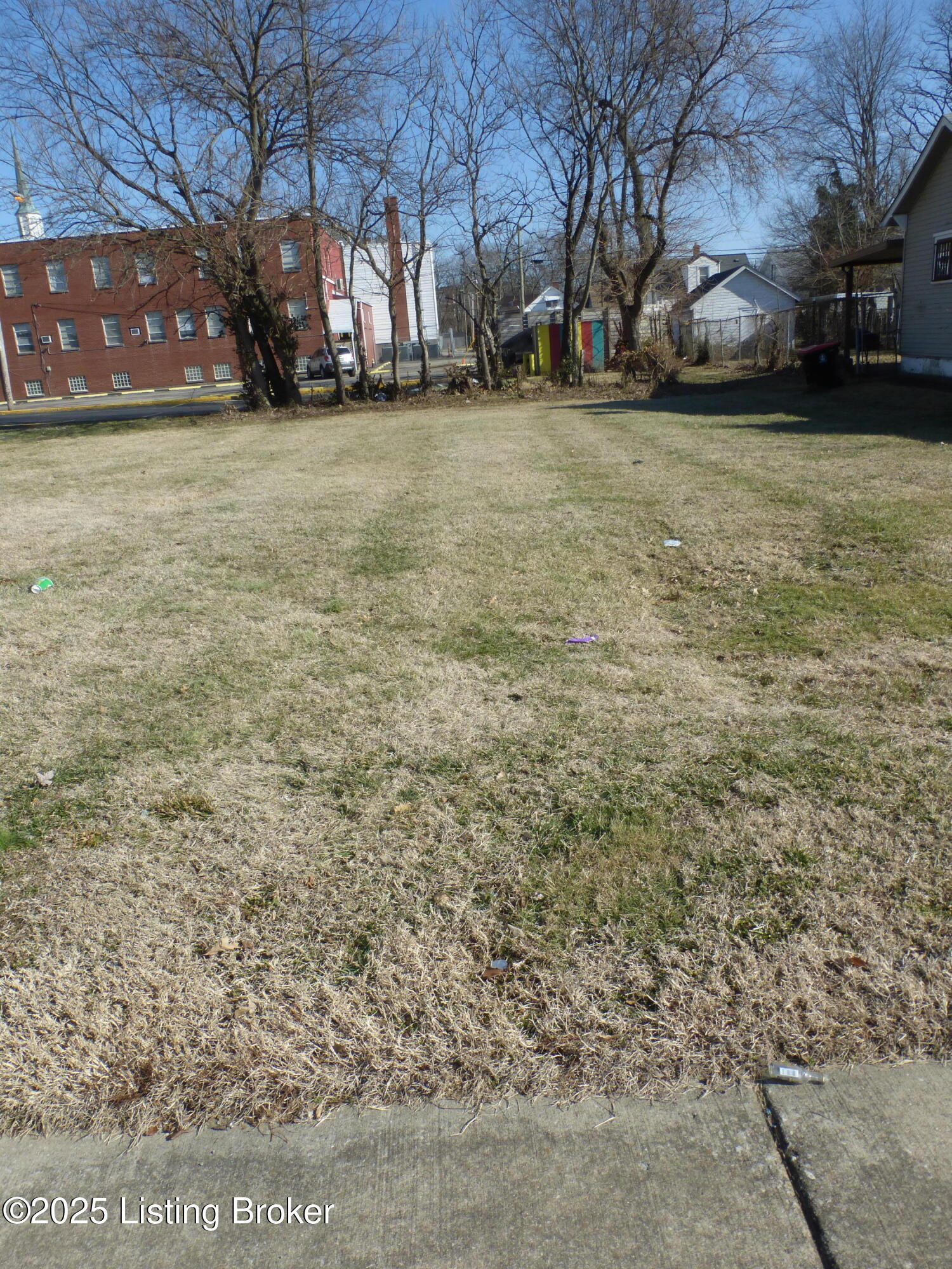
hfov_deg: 54.9
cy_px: 634
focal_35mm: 25
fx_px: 917
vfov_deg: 69.4
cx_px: 476
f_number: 4
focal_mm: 4.3
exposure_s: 1/800
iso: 100
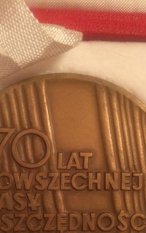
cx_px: 63
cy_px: 170
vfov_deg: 43.2
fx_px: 286
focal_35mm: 45
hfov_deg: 28.6
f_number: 2.2
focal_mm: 4.15
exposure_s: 1/30
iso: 320
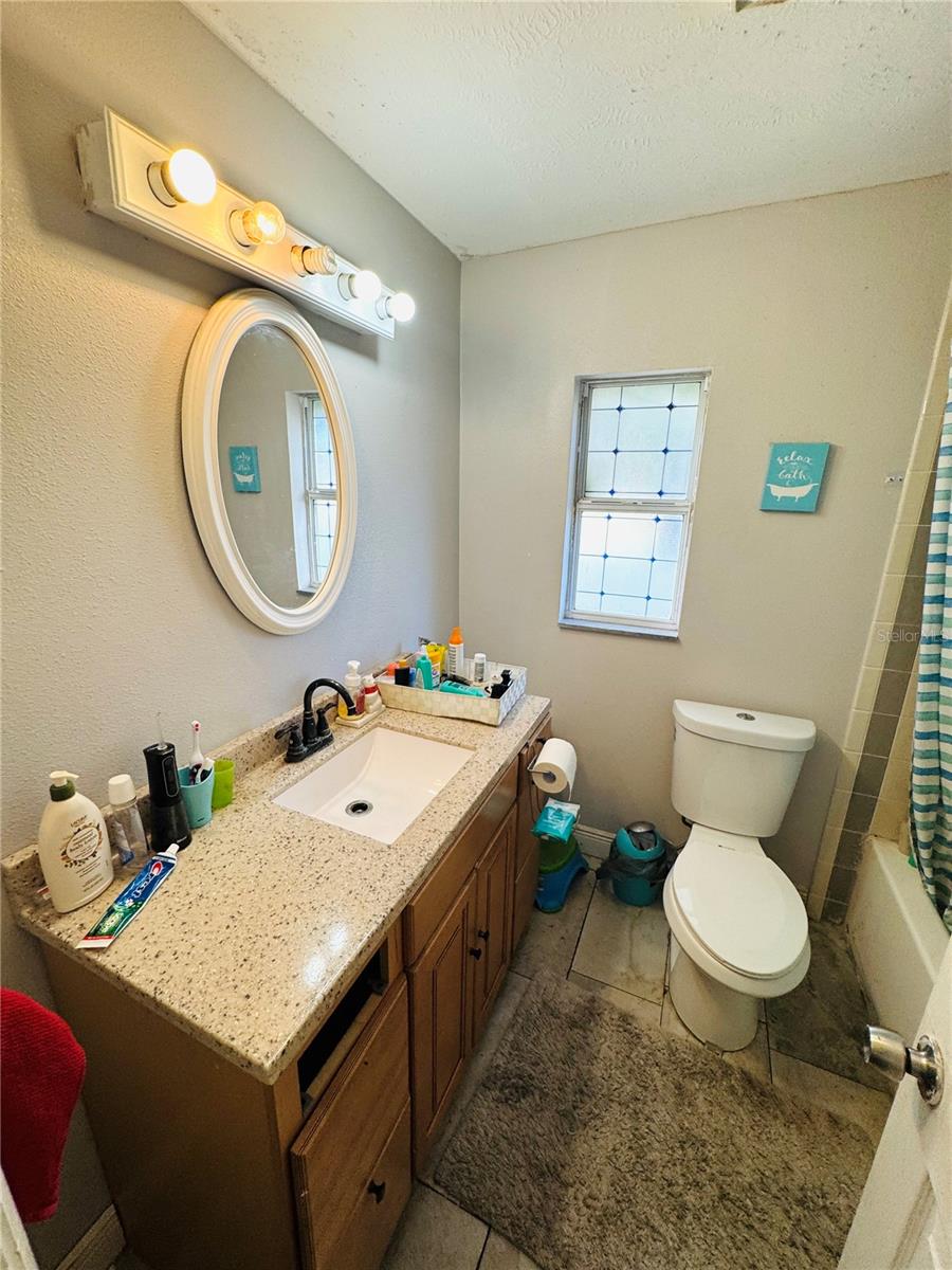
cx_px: 476
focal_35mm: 14
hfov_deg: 85.7
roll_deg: -0.4
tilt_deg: -16.0
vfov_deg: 102.1
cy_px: 635
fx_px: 513
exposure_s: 1/120
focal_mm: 2.22
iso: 100
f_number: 2.2
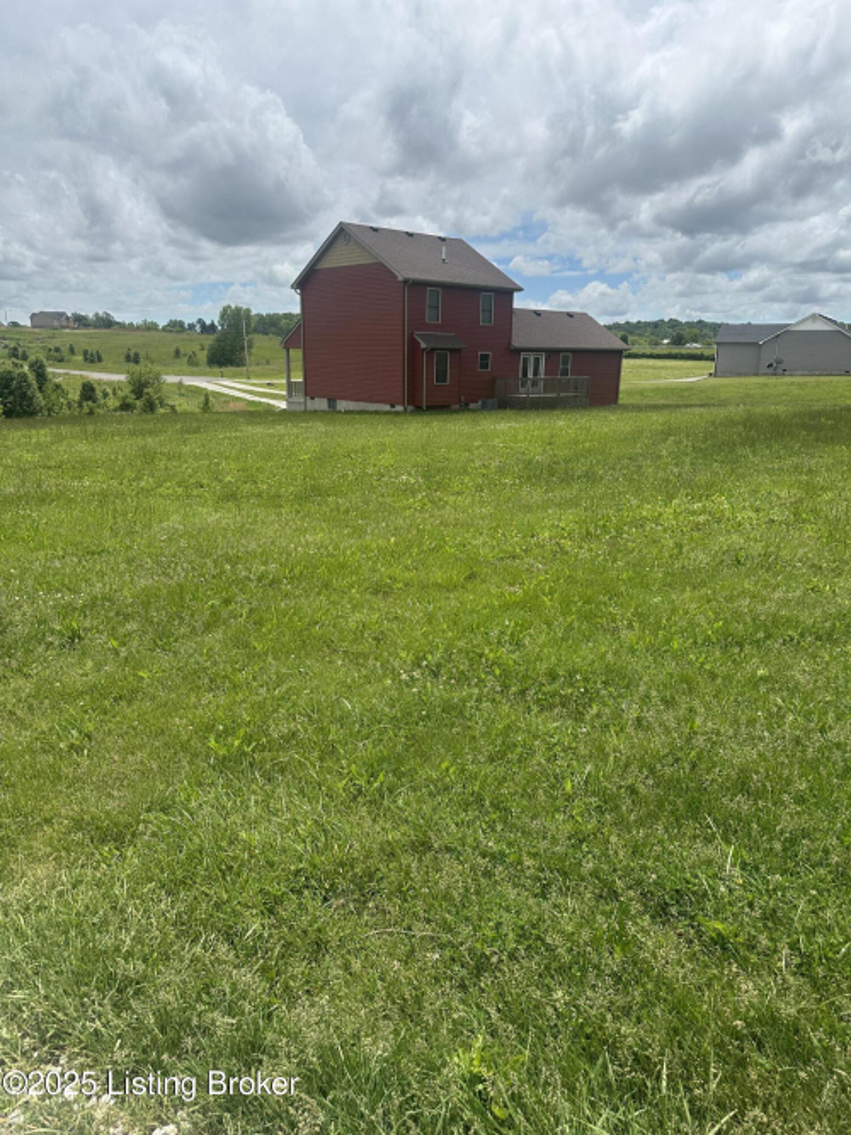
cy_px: 568
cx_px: 426
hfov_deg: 56.8
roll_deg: -2.2
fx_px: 787
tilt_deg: -13.6
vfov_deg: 71.6
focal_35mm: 24
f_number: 1.78
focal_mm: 6.86
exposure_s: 1/6211
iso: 80
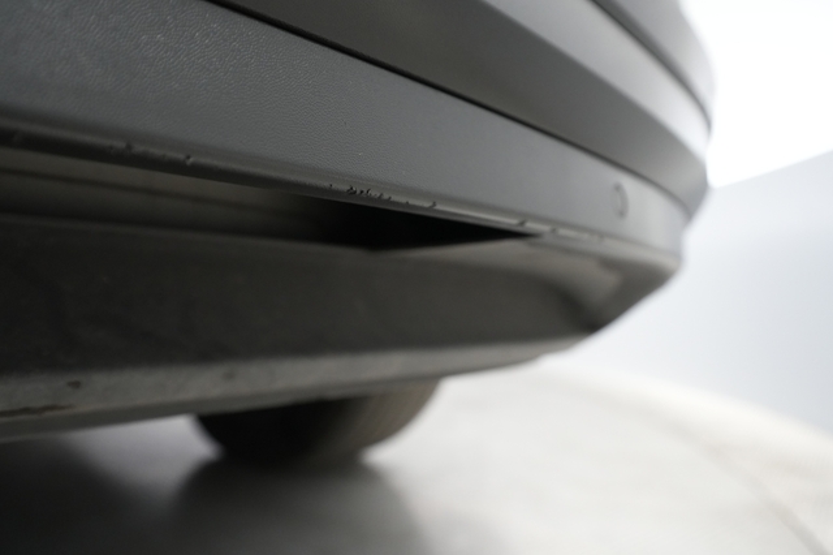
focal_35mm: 28
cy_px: 278
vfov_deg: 46.4
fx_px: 648
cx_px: 416
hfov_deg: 65.5
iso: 4000
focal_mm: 28
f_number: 4.5
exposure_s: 1/100
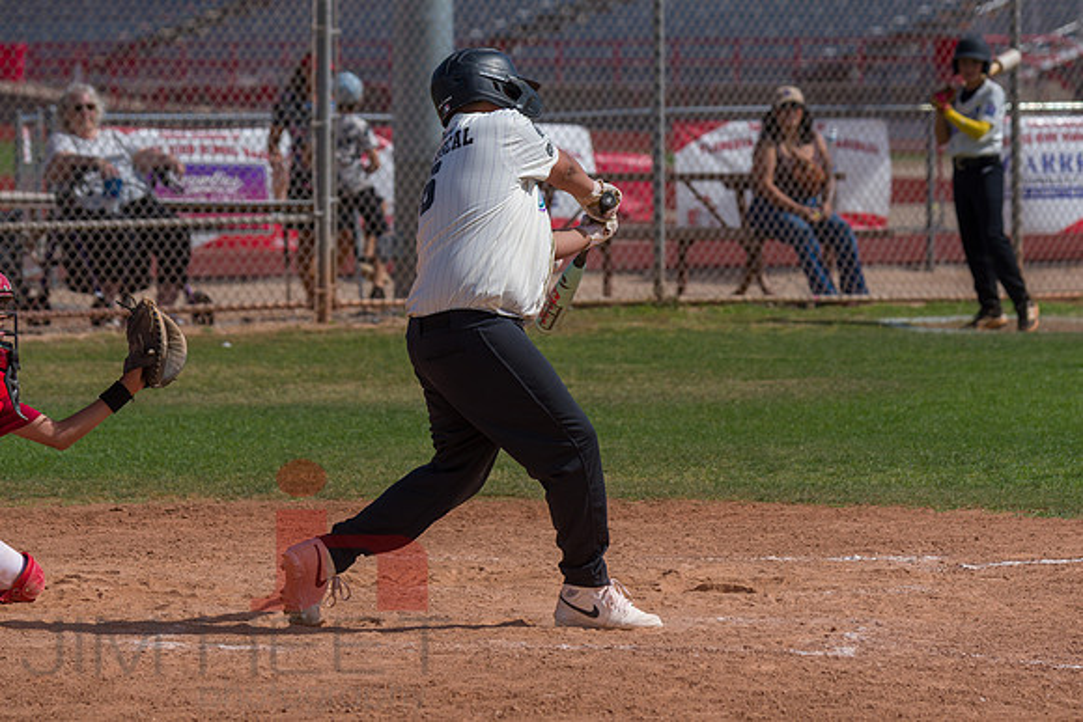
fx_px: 7357
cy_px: 328
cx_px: 593
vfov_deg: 5.6
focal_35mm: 245
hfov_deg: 8.4
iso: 500
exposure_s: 1/2000
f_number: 9
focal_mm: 210
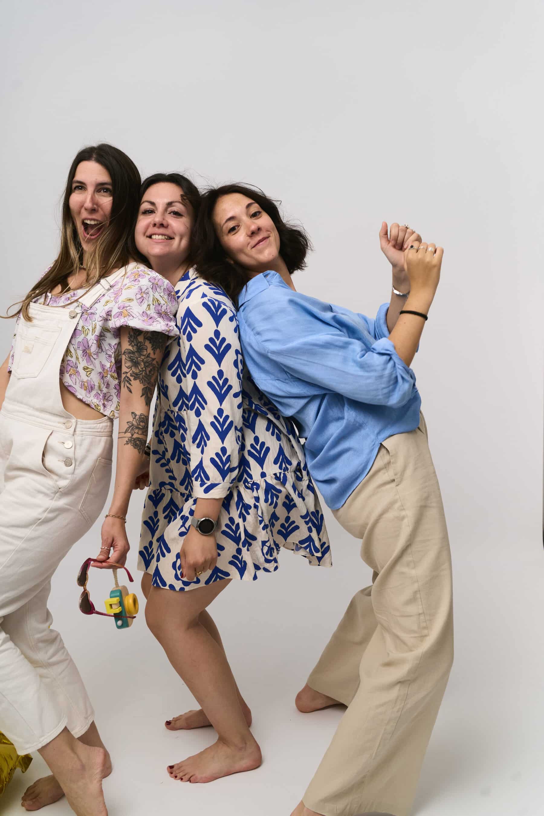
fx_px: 793
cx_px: 272
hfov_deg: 37.9
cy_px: 408
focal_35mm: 35
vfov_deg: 54.4
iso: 320
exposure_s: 1/200
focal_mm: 35
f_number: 5.6
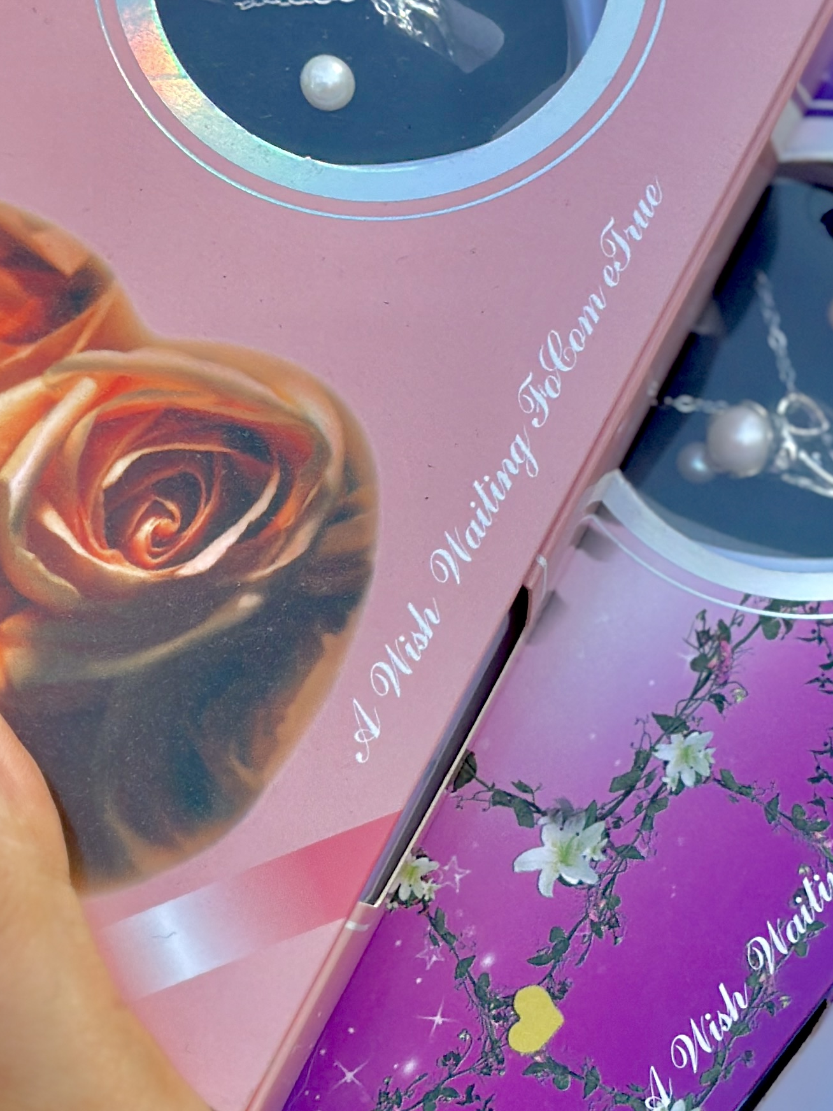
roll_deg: +4.7
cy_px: 713
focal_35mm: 111
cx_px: 510
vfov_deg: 17.7
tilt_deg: -35.5
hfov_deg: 13.3
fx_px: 3561
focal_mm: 6.86
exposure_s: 1/358
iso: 80
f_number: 1.78
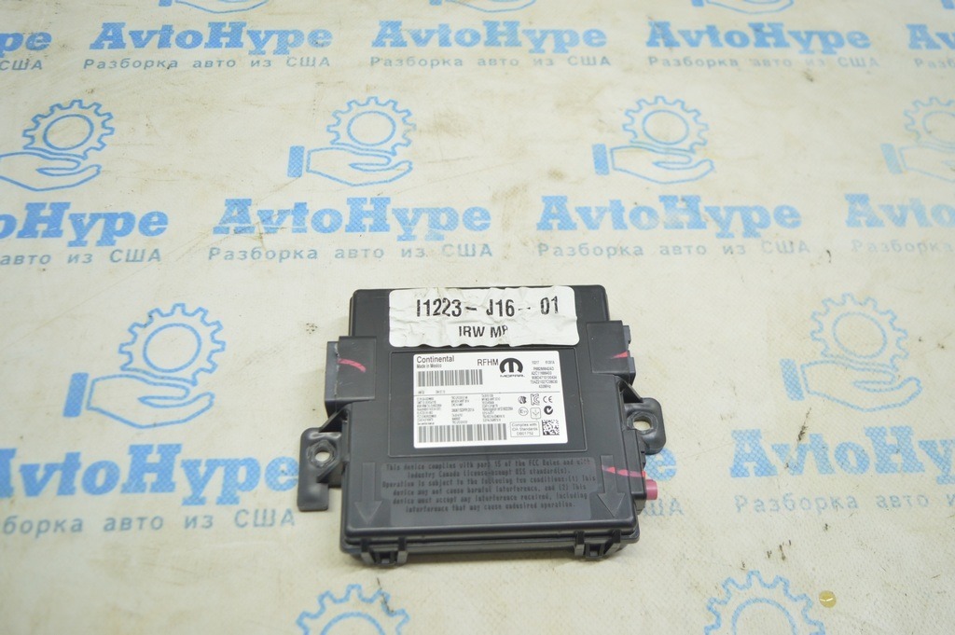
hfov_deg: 57.3
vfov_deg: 39.9
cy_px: 318
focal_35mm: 33
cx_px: 478
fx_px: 875
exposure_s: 1/40
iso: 400
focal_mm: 22
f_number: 3.8
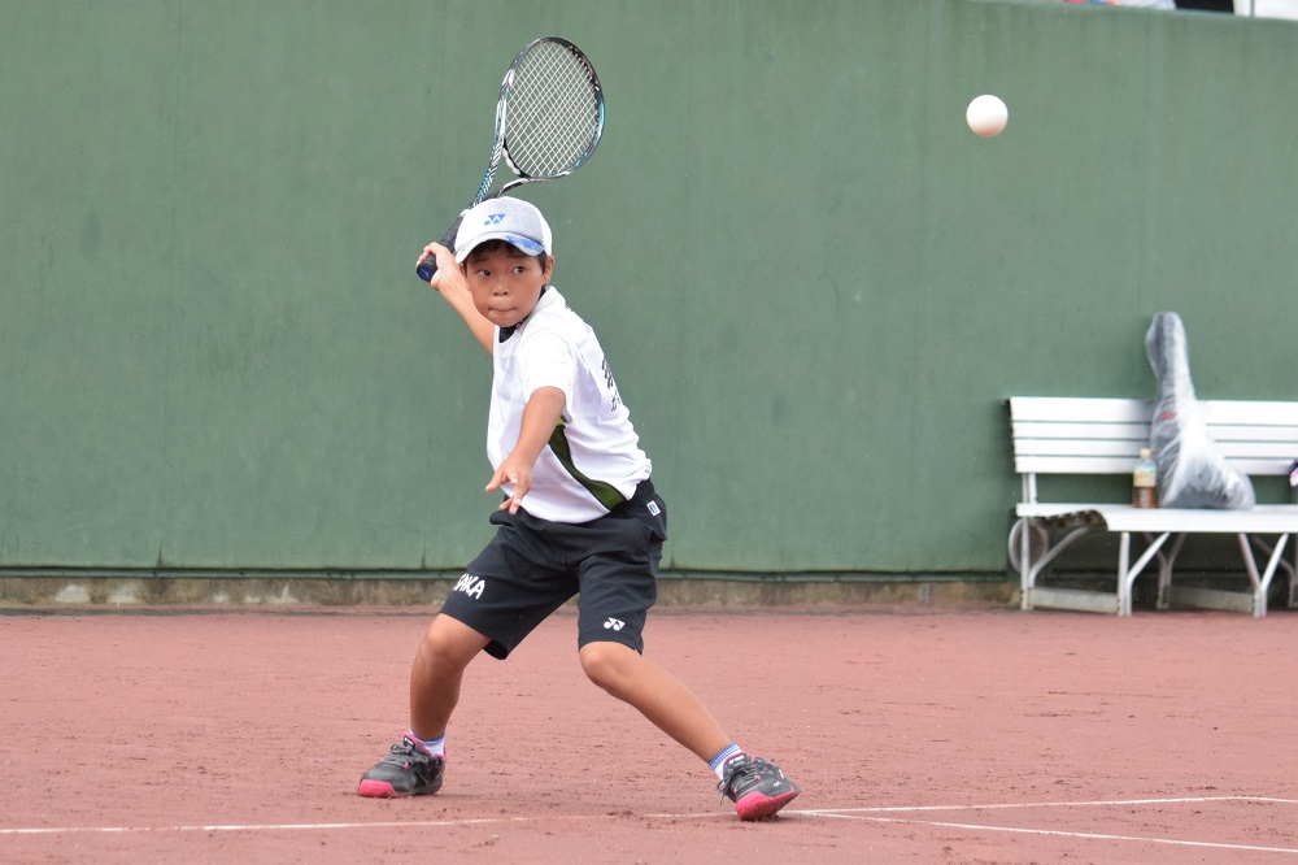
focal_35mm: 147
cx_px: 649
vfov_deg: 9.3
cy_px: 432
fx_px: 5298
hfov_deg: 14.0
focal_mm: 98
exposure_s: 1/1250
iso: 1600
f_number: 4.5
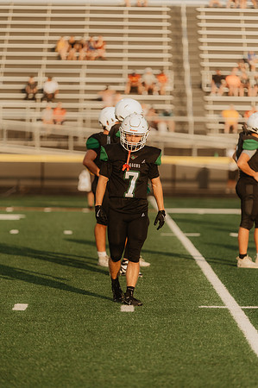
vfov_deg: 10.3
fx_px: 2155
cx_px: 129
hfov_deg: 6.9
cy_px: 194
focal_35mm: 200
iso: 1000
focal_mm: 200
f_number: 2.8
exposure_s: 1/6400
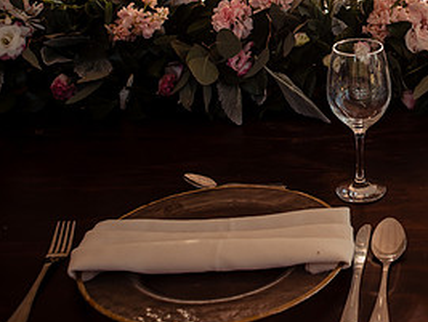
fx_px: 904
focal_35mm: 73
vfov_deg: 19.9
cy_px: 50
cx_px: 449
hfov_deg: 25.1
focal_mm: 35
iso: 125
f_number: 4
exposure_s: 1/320
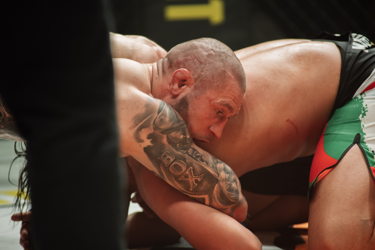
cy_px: 125
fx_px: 2084
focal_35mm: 200
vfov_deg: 6.9
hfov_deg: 10.3
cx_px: 188
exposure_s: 1/320
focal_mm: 200
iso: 900
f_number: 4
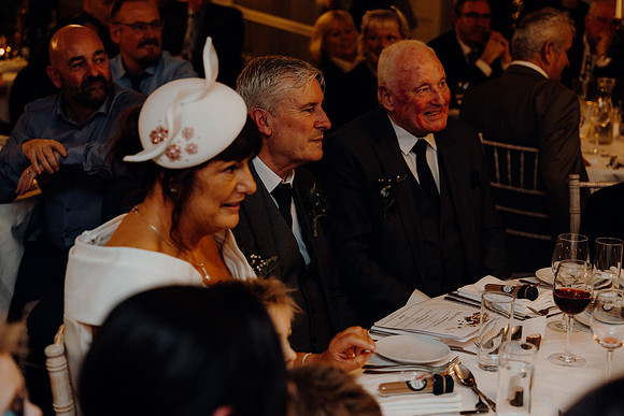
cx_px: 312
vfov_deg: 19.5
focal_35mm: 70
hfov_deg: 28.8
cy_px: 208
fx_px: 1214
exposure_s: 1/160
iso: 2500
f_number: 3.5
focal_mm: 70
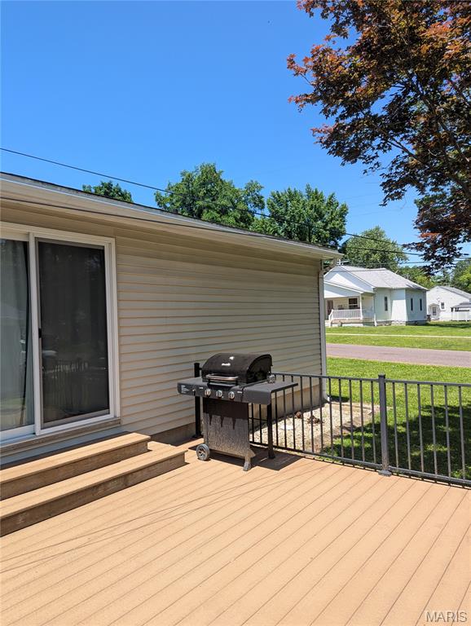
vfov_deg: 71.5
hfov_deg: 56.9
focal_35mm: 24
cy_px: 313
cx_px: 236
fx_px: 434
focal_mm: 6.81
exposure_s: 1/891
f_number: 1.85
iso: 38
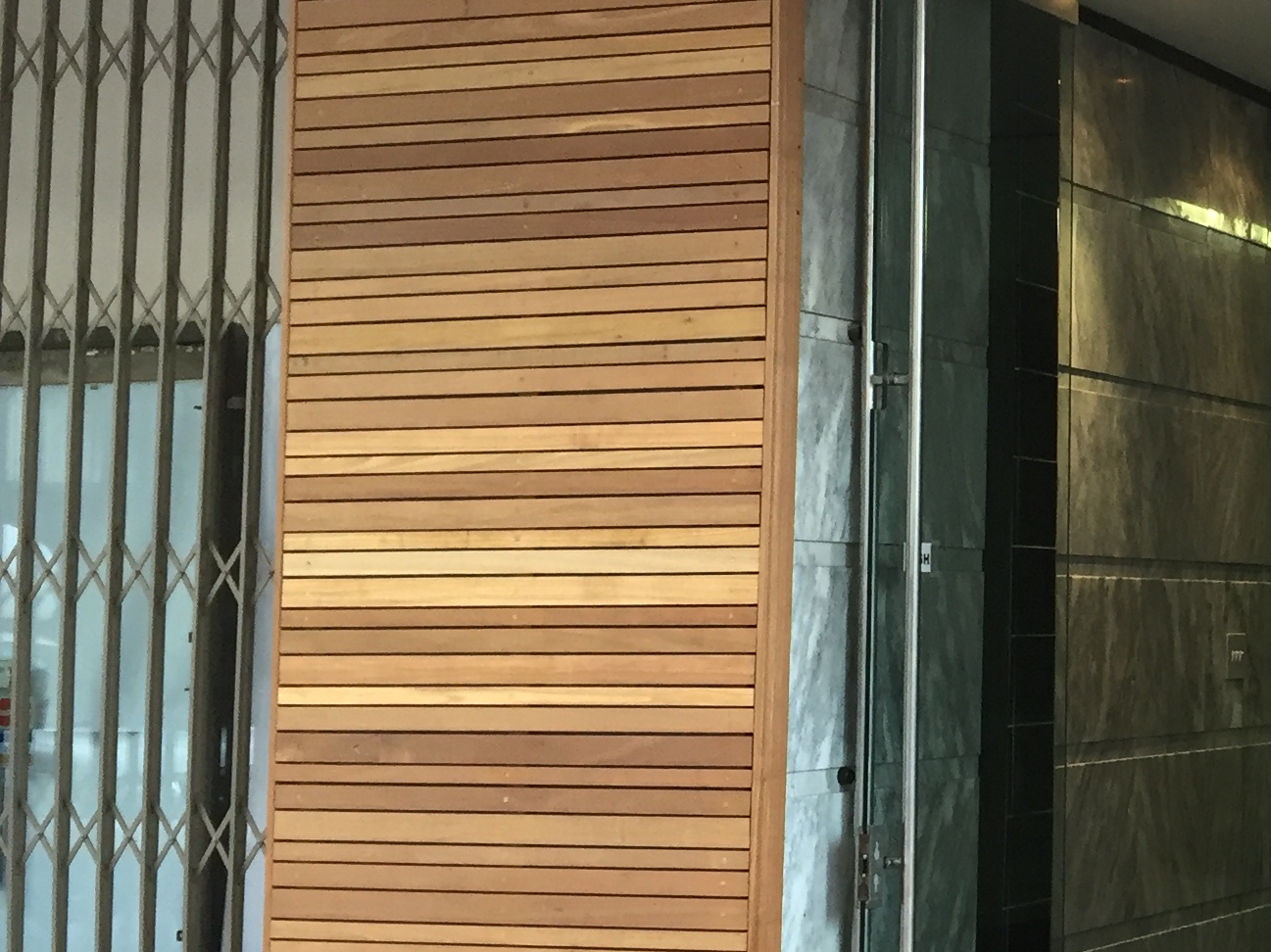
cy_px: 419
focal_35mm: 73
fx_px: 2680
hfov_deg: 23.9
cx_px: 1598
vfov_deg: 20.1
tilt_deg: +4.5
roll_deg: -1.1
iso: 50
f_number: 2.2
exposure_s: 1/33
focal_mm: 4.15
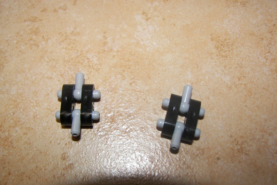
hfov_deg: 49.6
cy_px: 107
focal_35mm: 39
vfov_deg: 34.1
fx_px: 300
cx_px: 135
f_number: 2.8
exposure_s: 1/30
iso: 100
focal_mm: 6
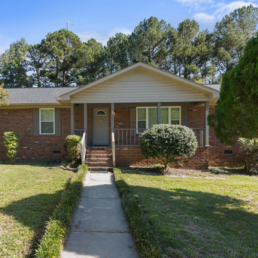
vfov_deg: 62.7
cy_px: 146
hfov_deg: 61.8
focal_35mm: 25
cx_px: 92
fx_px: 211
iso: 50
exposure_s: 1/13
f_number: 8
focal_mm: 17
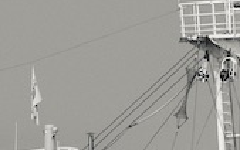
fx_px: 14227
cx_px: 173
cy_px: 168
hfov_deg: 1.0
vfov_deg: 0.6
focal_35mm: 2173
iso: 140
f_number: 8
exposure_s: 1/800
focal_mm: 400
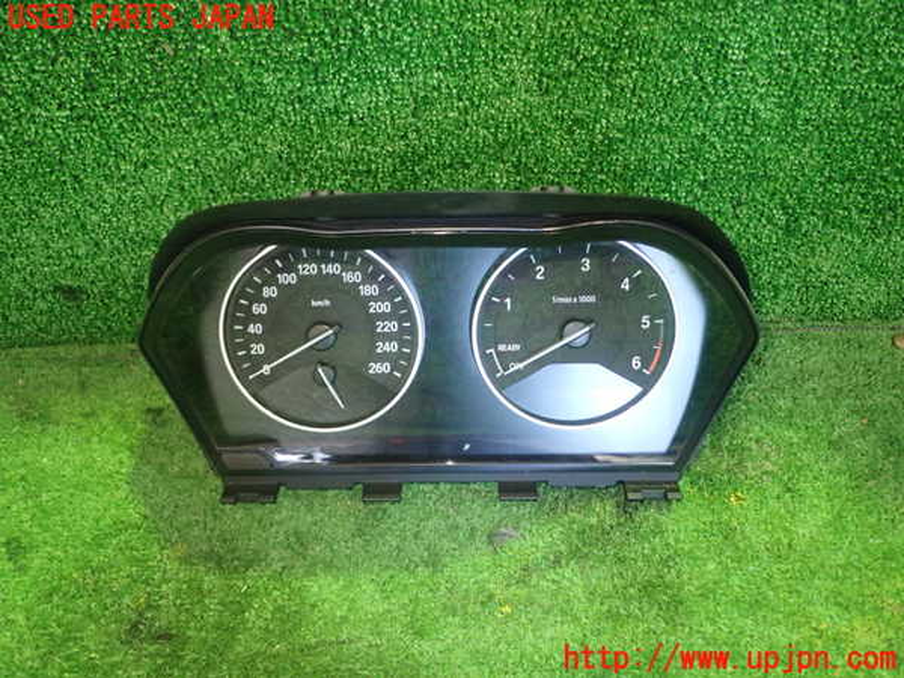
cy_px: 339
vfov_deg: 46.8
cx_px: 452
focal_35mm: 30
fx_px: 783
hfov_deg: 60.0
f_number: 2.3
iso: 800
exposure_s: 1/30
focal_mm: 5.4
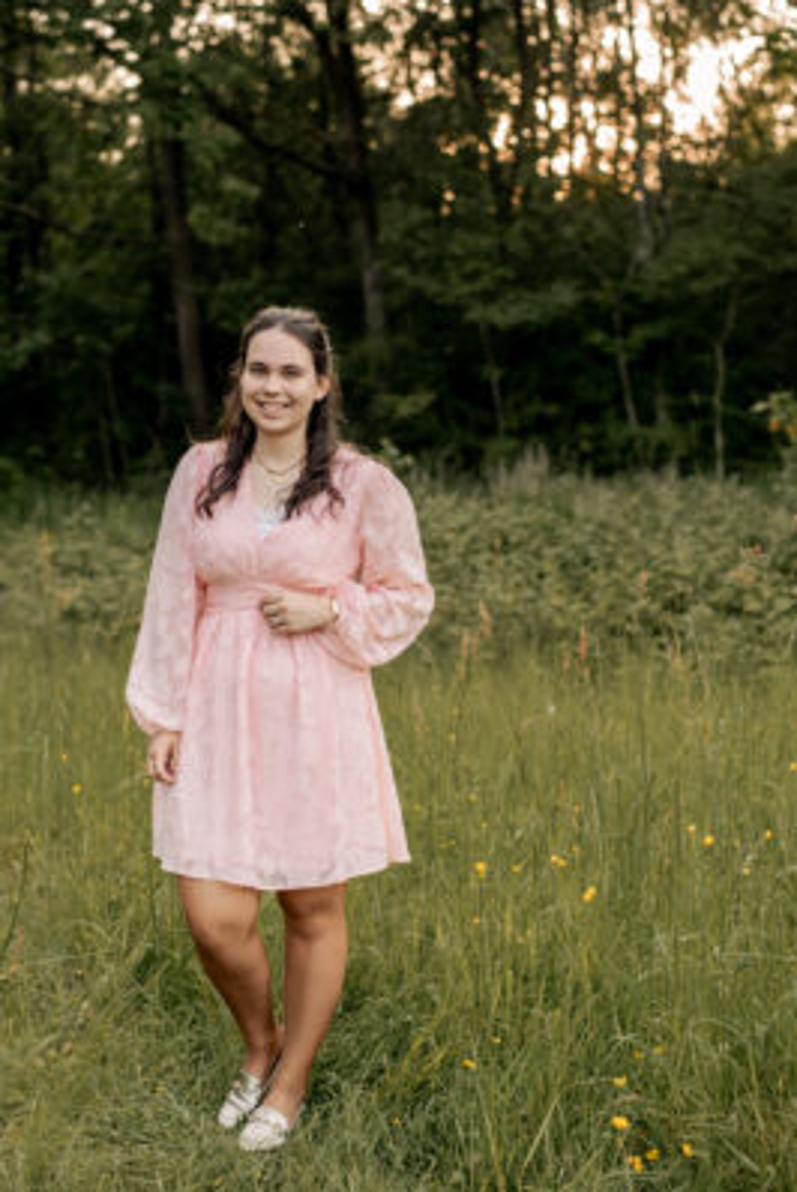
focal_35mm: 61
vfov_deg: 32.8
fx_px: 2022
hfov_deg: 22.3
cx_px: 318
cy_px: 547
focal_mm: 50
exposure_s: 1/800
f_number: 2.5
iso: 500
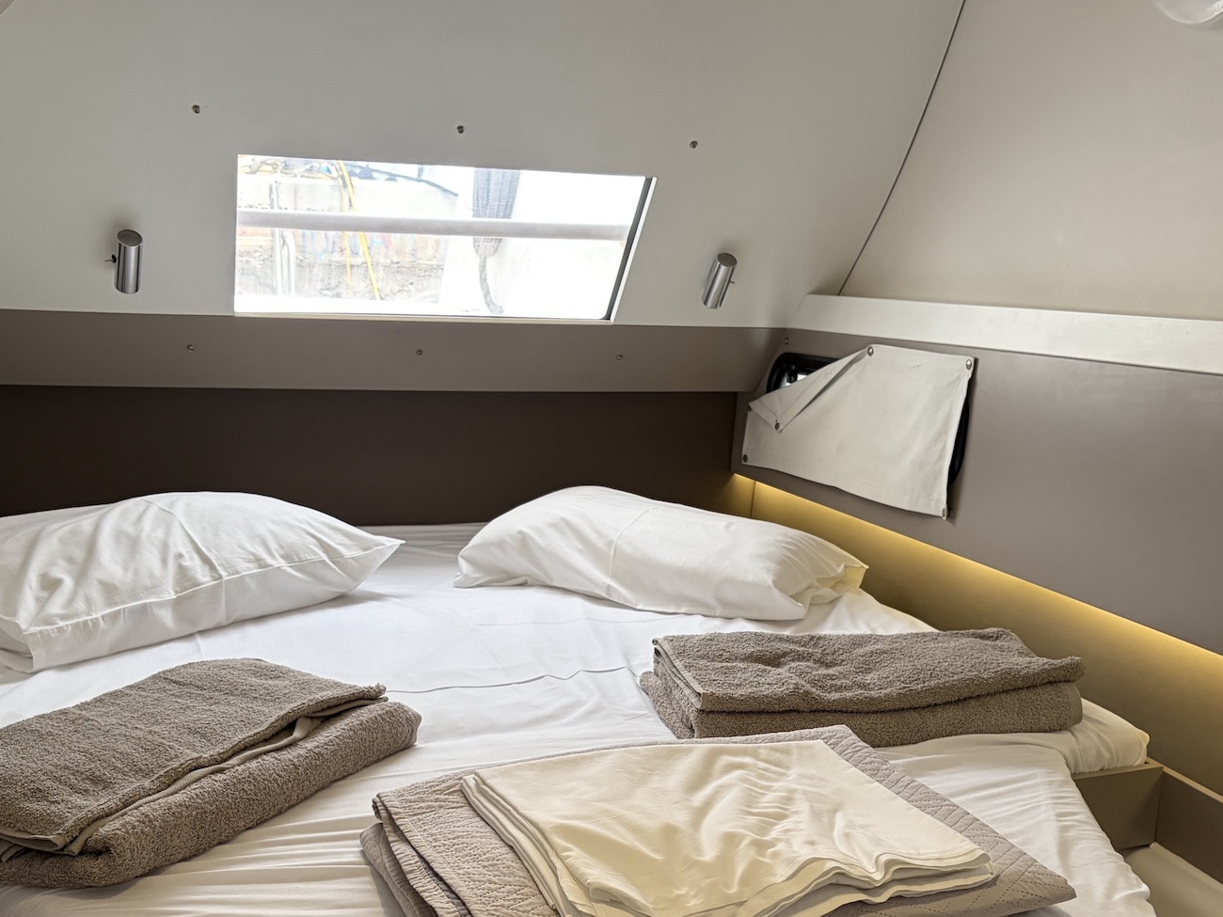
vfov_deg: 35.2
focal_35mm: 40
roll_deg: -2.5
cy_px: 680
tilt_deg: -17.2
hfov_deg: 46.8
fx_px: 1413
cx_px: 662
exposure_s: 1/122
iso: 80
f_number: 1.6
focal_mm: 5.96
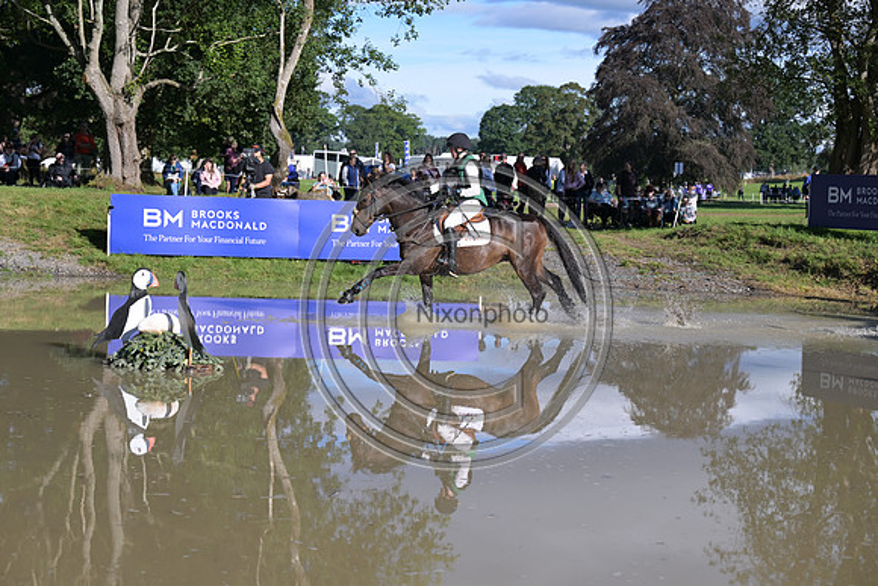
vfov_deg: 19.5
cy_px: 293
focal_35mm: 70
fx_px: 1708
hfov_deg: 28.8
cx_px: 439
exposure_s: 1/1250
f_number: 5
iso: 250
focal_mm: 70
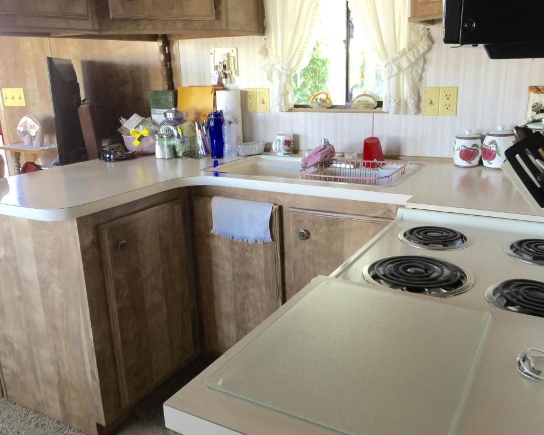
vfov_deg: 47.1
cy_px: 216
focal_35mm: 31
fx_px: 499
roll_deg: +1.5
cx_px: 290
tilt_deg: -14.8
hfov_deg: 57.1
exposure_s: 1/15
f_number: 2.2
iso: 40
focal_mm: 4.15
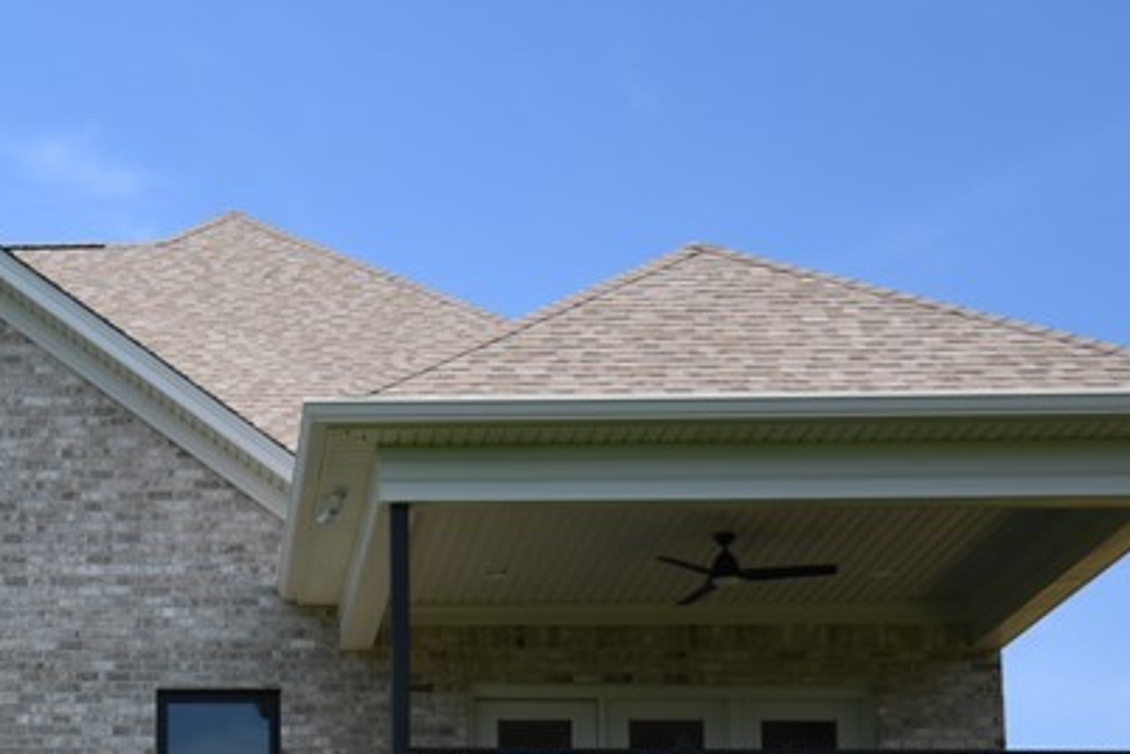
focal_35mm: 81
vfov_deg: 16.3
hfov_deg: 23.7
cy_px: 836
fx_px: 2542
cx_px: -59
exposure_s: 1/800
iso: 100
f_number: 4.5
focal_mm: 20
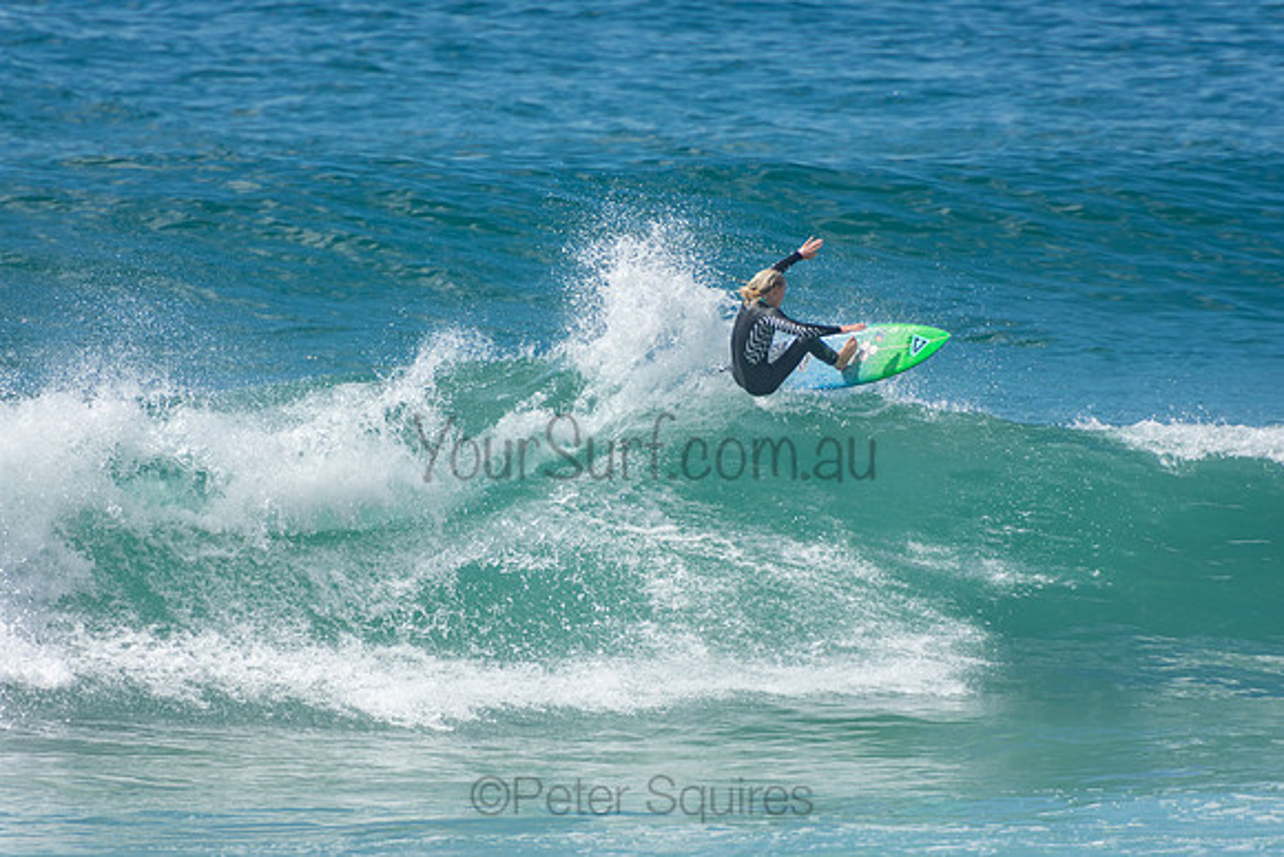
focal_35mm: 600
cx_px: 642
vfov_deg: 2.3
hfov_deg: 3.4
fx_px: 21404
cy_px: 428
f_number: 5.6
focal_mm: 400
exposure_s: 1/1250
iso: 180
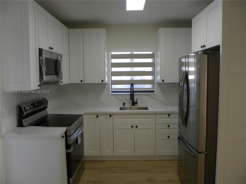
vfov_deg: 48.2
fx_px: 206
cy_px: 92
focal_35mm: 29
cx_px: 123
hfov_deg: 61.7
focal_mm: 5.2
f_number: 2.8
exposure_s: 1/81.5
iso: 121
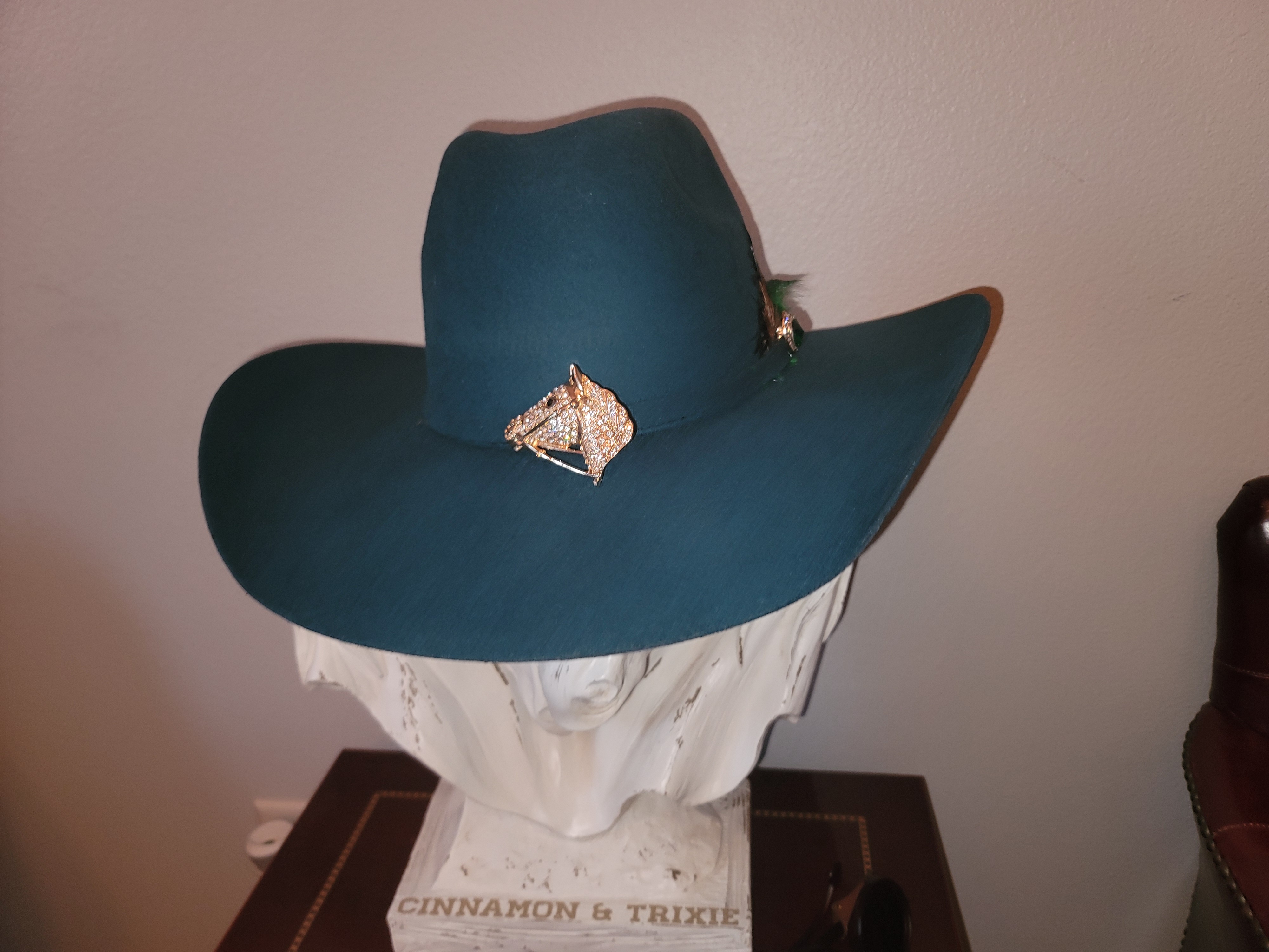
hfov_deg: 69.4
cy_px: 476
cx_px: 634
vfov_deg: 54.9
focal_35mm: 25
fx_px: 916
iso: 125
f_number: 1.8
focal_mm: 7
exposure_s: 1/11
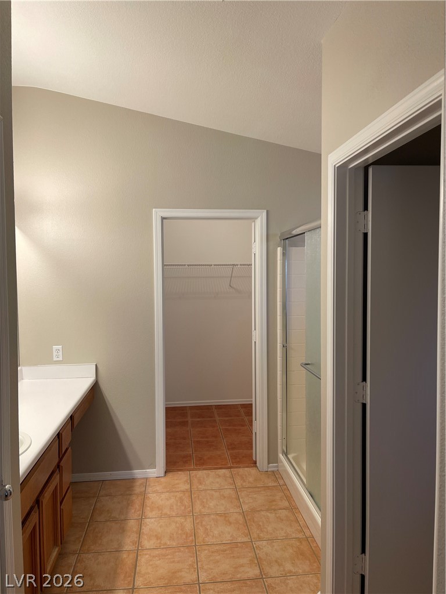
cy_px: 297
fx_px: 429
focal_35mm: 25
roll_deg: +0.5
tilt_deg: +0.8
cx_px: 223
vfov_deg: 69.4
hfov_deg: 54.9
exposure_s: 1/60
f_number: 1.6
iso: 80
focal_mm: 5.1
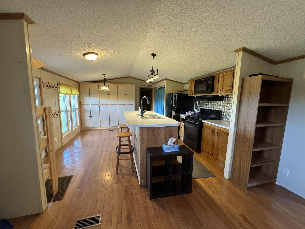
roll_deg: -1.3
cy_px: 114
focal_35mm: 14
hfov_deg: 102.1
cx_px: 152
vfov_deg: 85.7
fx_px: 123
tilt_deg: -7.4
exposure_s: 1/60
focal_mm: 2.22
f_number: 2.2
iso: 320
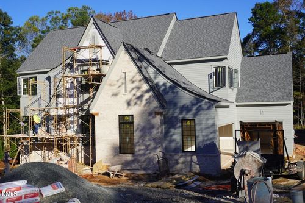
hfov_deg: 51.9
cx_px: 152
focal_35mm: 37
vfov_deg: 35.9
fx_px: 313
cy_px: 102
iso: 100
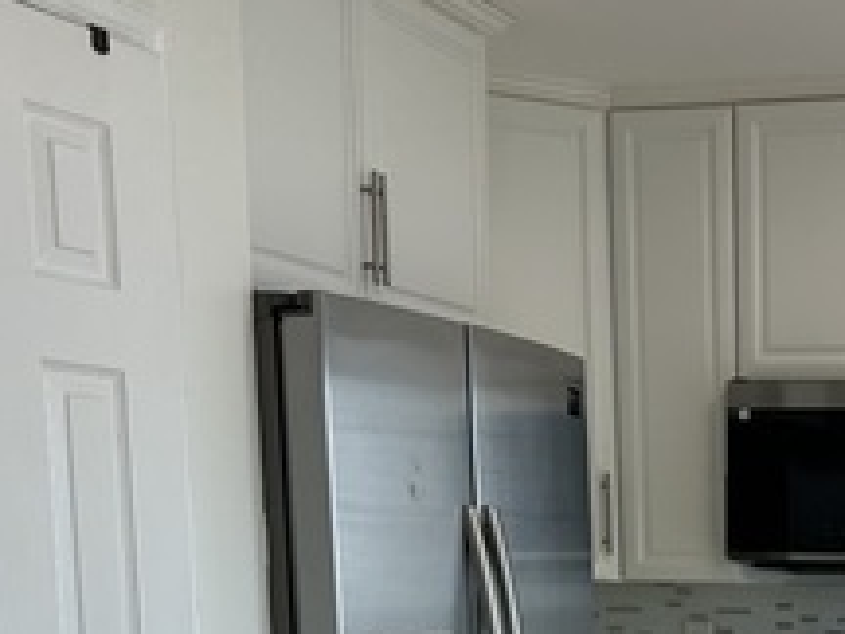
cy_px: 881
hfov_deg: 24.2
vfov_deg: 18.2
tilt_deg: -7.9
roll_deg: +1.1
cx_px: 984
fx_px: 1806
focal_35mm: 74
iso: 64
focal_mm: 6.86
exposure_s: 1/138
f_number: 1.78
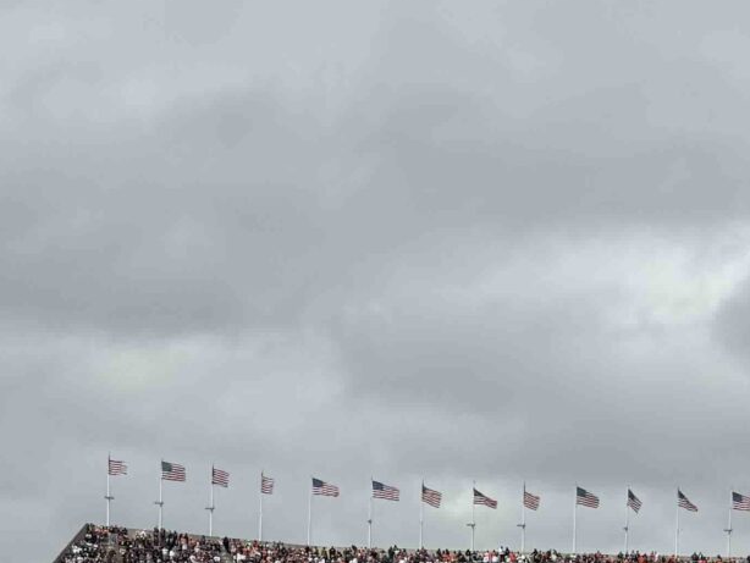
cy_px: 822
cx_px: 712
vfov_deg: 14.0
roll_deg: -1.4
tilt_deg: +1.5
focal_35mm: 100
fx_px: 2167
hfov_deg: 19.2
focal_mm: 6.76
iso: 80
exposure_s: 1/5319
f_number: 1.78
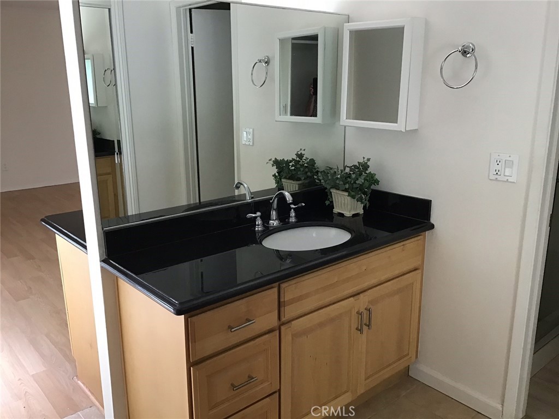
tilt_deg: -14.1
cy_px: 210
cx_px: 280
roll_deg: +0.8
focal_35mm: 31
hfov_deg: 58.4
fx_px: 501
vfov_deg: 45.4
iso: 100
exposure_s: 1/33
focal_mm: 3.3
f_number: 2.4
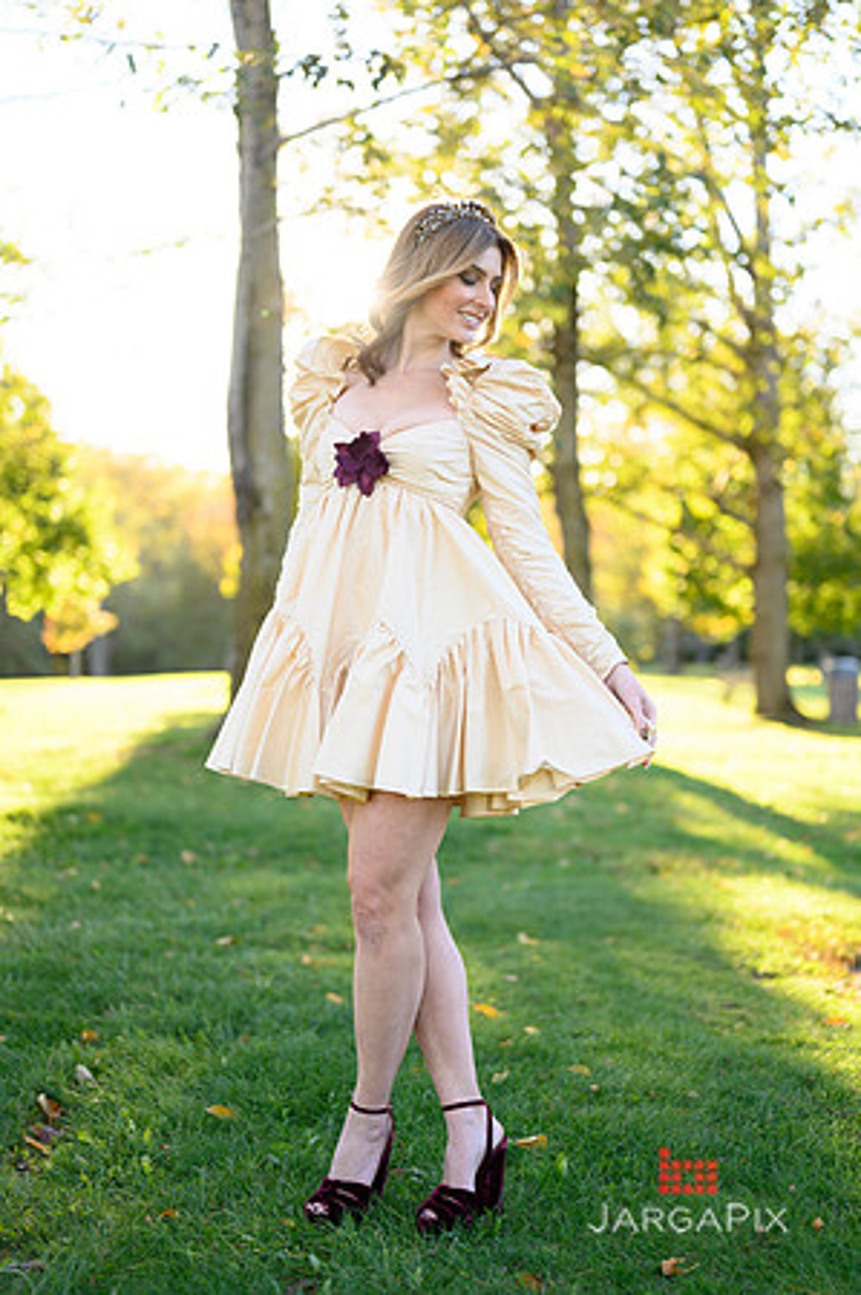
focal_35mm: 50
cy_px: 648
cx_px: 430
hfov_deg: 26.9
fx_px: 1798
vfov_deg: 39.6
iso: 320
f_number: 2
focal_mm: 50
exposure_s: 1/800
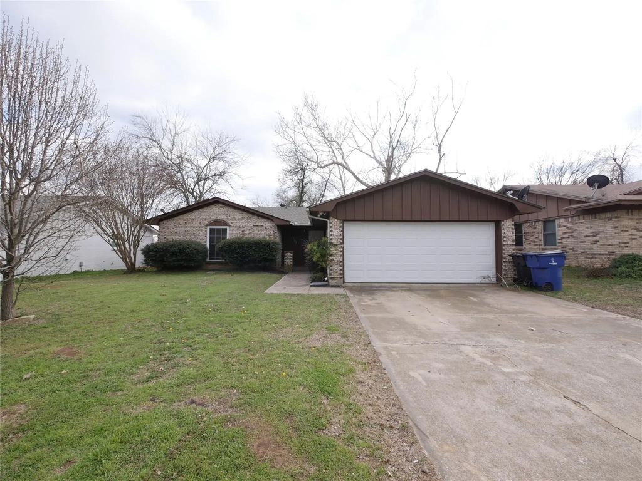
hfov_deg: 94.5
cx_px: 321
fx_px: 297
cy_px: 240
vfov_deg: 78.1
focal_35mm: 16
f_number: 8
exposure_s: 1/100
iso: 200
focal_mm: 8
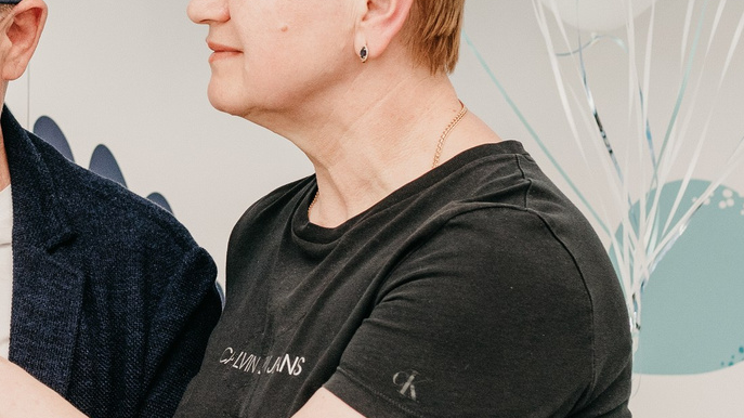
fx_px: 2801
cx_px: -206
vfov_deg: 8.5
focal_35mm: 142
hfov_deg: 14.5
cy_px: 182
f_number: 4
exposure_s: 1/160
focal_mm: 35
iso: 320
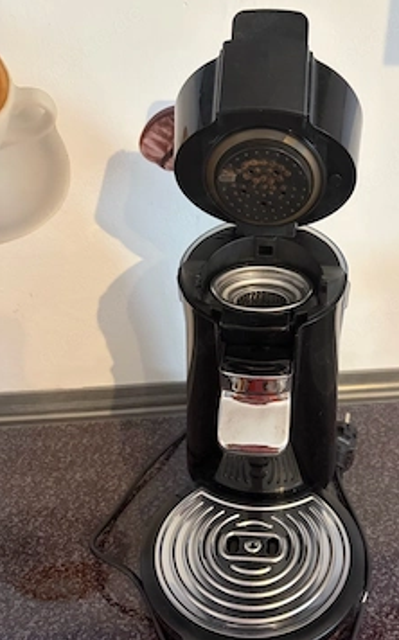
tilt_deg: -30.1
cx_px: 266
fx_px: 540
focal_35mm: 31
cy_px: 345
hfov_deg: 40.0
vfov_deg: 61.2
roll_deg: -1.3
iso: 500
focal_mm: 5.96
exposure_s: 1/50
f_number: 1.6
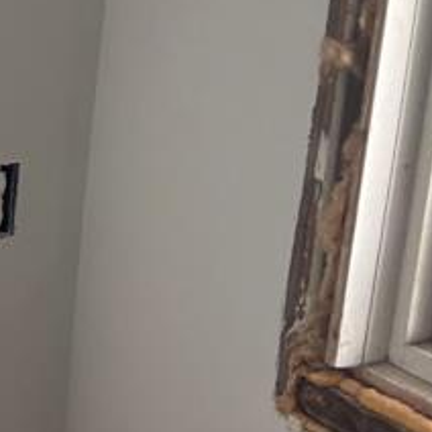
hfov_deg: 13.0
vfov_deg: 15.5
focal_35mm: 111
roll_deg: +1.8
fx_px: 1567
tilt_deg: -18.0
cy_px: 412
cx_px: -507
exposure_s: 1/121
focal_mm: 5.96
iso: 125
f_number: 1.6
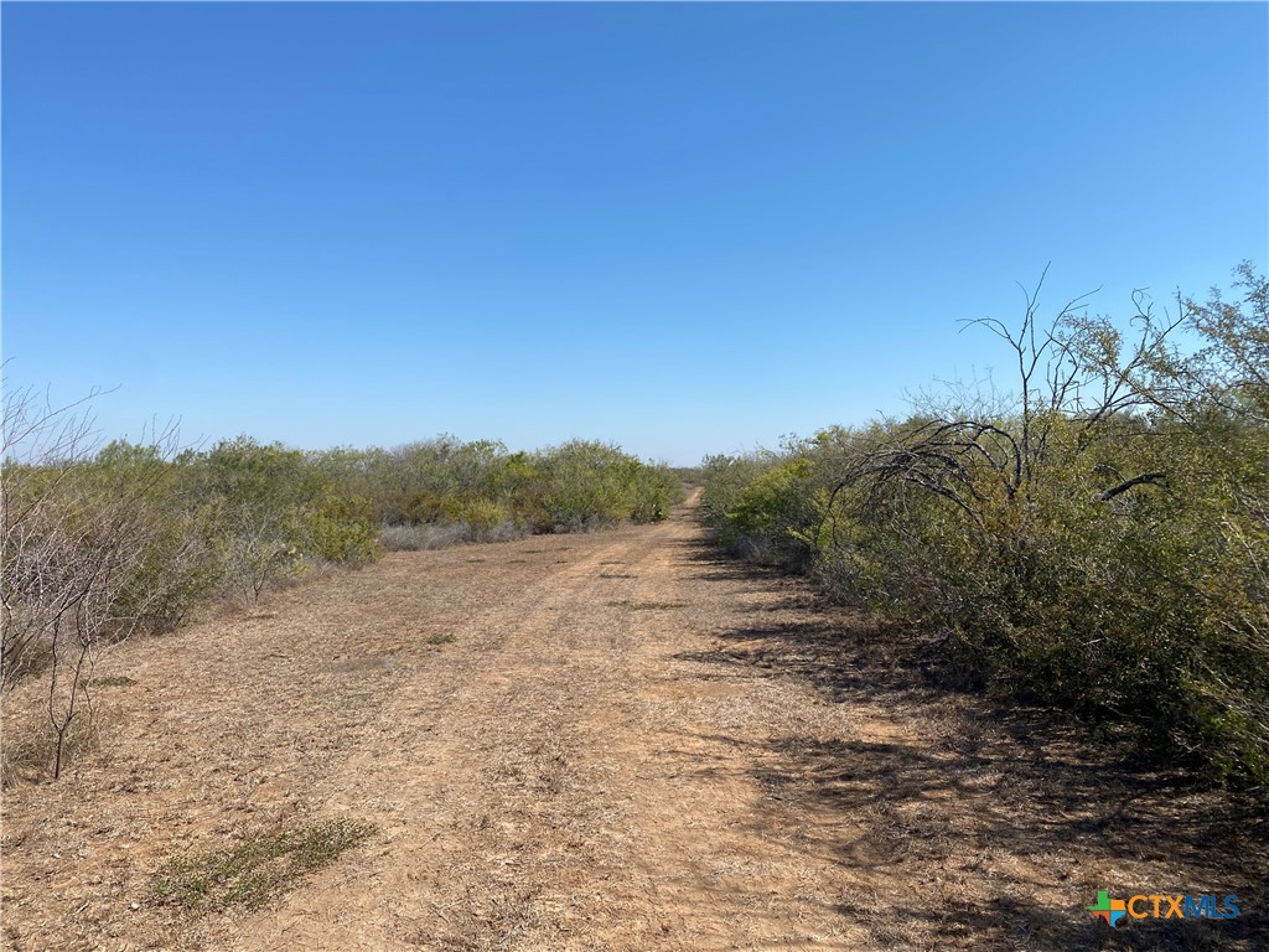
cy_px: 476
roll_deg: +0.7
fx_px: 953
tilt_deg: +1.1
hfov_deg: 67.3
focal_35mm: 26
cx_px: 634
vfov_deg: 53.1
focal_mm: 4.25
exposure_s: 1/3205
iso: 32
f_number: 1.8
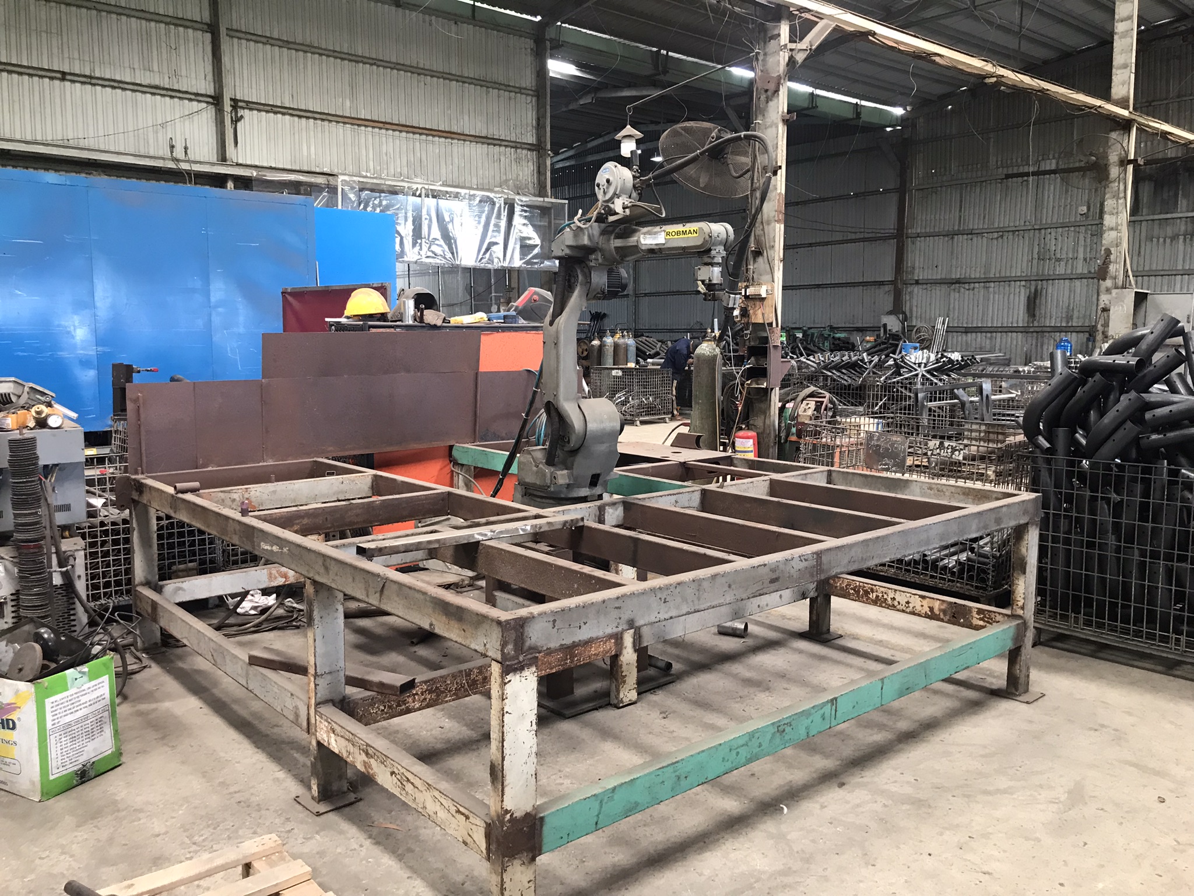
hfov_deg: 63.4
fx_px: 966
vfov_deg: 49.7
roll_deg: +0.5
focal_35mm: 28
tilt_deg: -5.6
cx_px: 597
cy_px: 448
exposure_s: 1/17
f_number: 1.8
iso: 40
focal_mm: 3.99
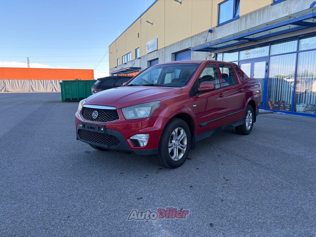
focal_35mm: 26
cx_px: 158
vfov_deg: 53.1
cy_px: 118
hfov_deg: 67.3
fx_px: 237
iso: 64
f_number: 1.6
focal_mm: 5.96
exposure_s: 1/557
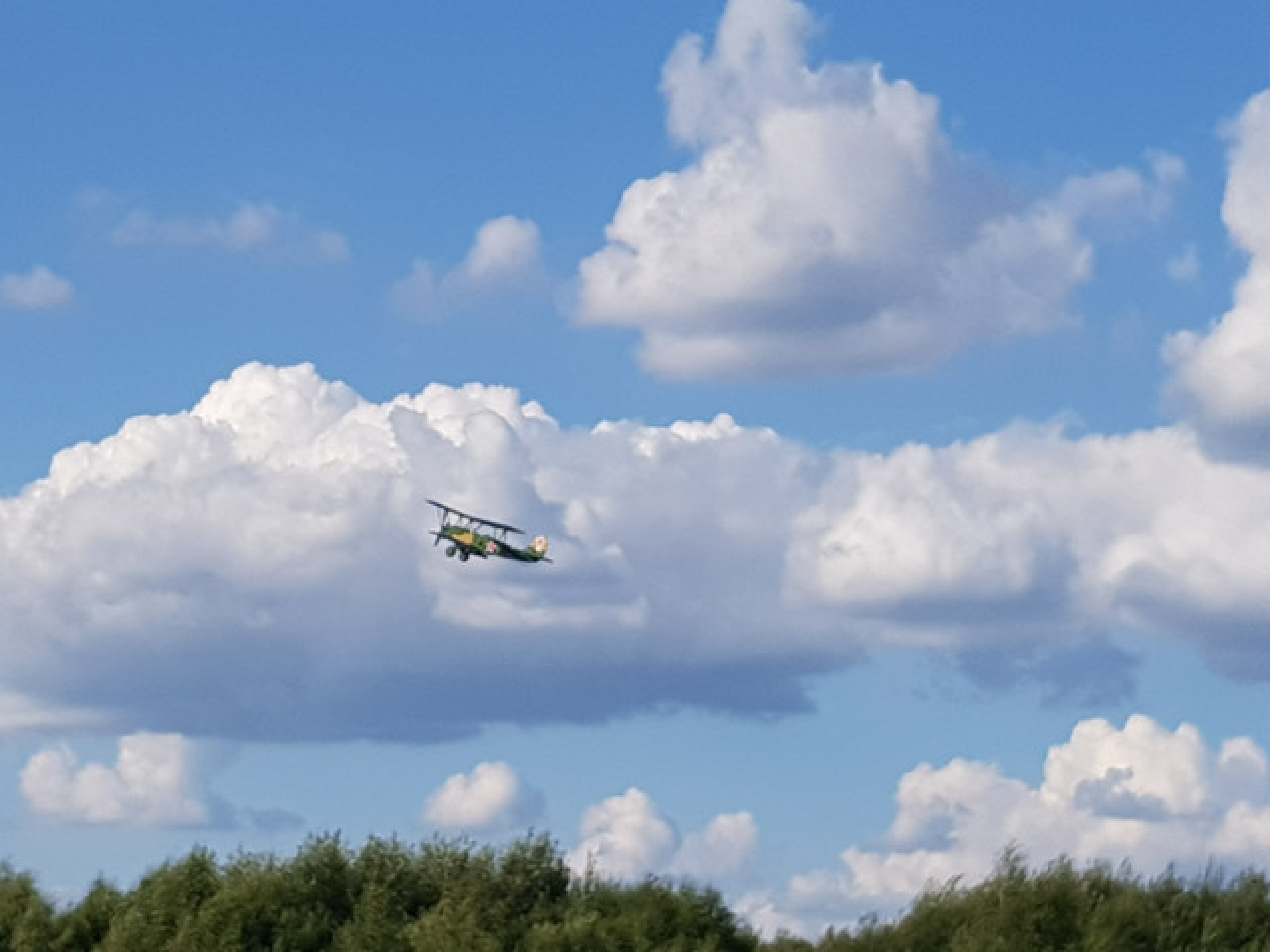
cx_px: 635
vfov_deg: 53.1
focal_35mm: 26
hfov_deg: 67.3
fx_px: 954
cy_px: 476
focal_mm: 4.2
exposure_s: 1/3576
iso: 40
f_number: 1.7
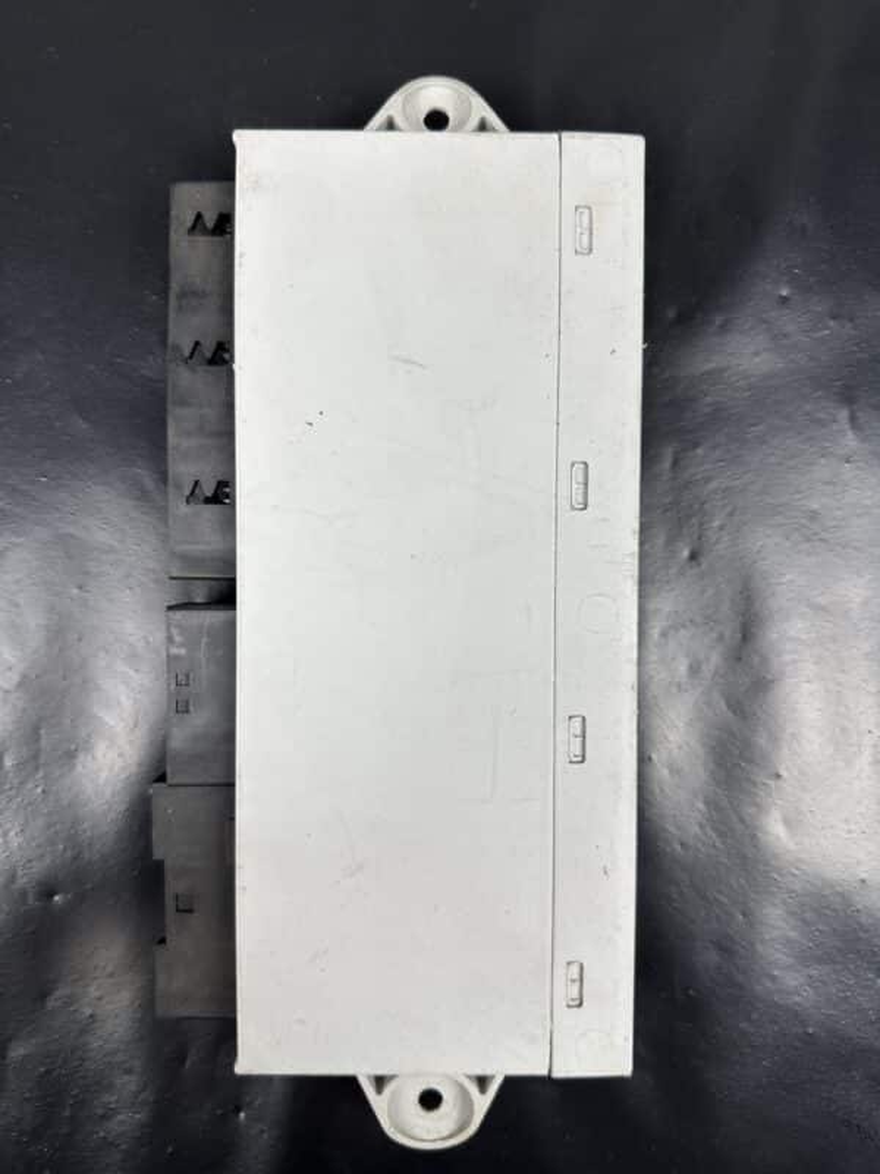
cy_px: 587
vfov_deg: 71.6
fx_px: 813
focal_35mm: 24
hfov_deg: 56.8
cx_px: 440
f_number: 1.78
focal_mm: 6.86
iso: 80
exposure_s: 1/100
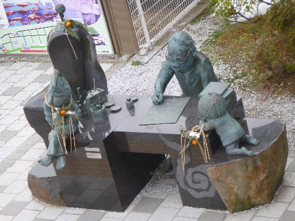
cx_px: 148
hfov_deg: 18.7
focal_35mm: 105
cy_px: 110
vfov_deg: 14.1
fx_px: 895
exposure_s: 1/125
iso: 400
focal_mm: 18.7
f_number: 5.5
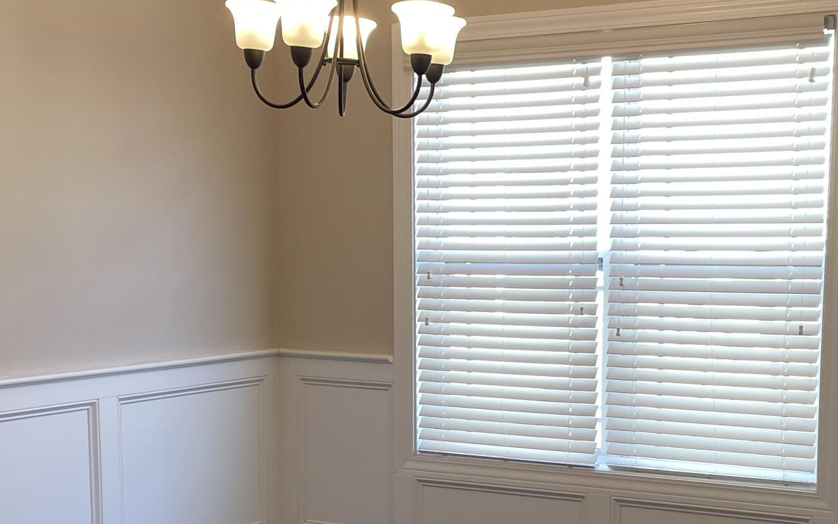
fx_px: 1416
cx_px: 481
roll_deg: +0.1
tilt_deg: -7.5
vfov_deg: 20.6
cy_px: 447
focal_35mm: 62
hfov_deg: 32.9
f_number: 1.6
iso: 50
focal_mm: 4.2
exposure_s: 1/120
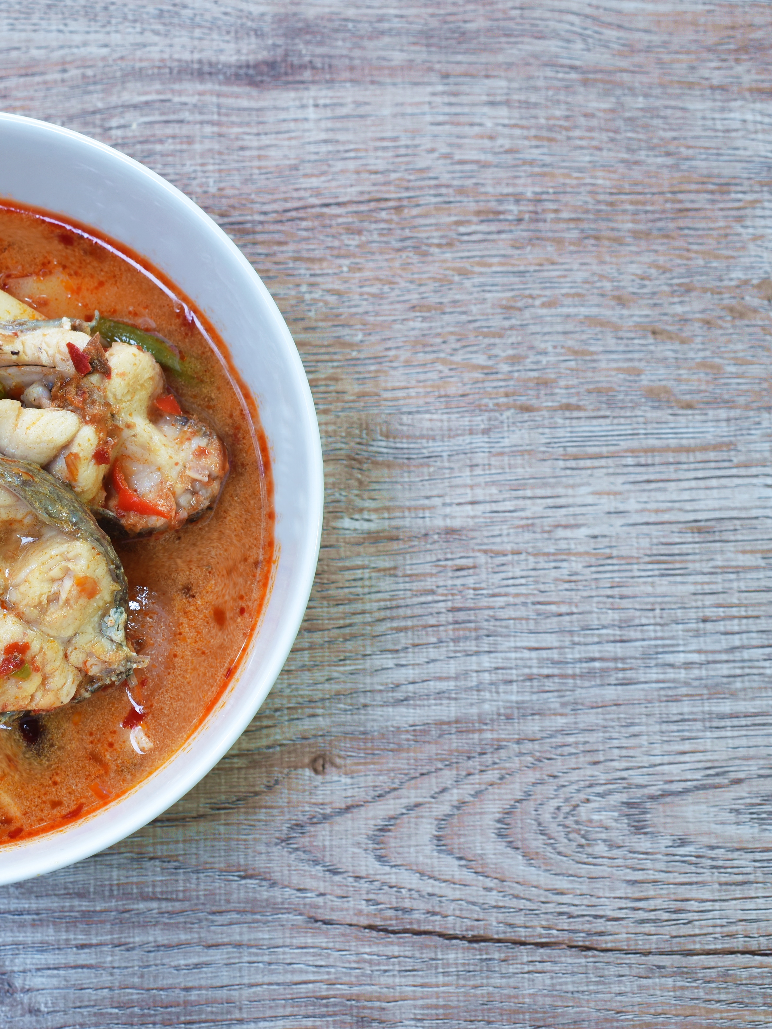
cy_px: 518
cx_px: 151
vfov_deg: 31.7
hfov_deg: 23.7
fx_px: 1814
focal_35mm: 61
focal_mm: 28
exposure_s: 4
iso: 100
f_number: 8
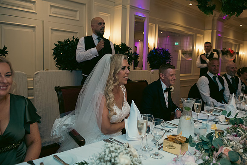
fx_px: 213
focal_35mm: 31
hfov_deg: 60.3
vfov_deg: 42.3
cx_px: 124
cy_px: 82
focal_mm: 31
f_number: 3.5
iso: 800
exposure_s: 1/160
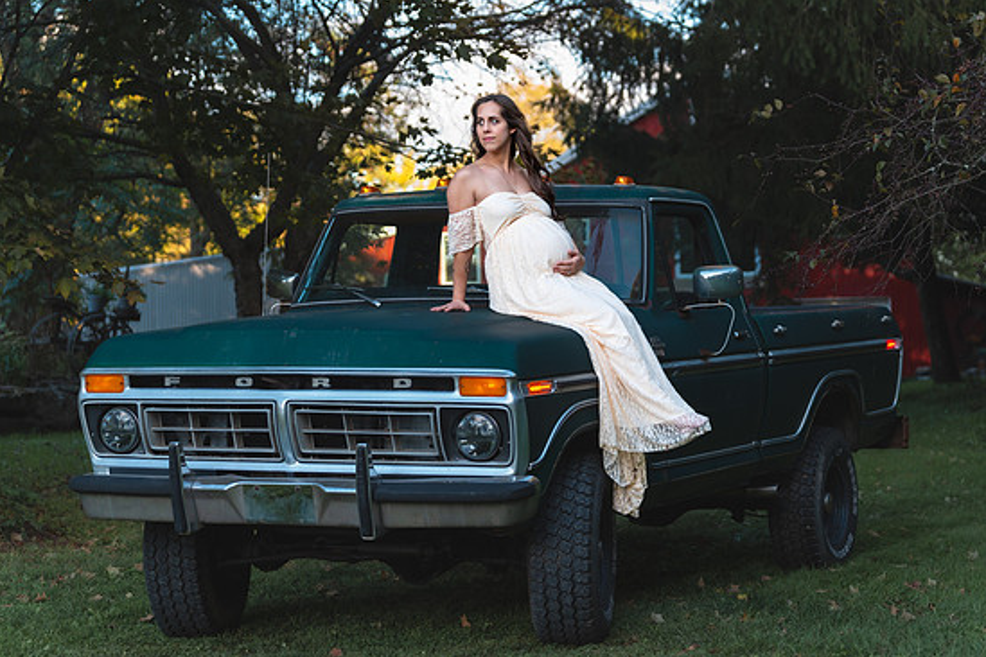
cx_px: 542
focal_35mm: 83
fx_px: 2273
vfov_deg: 16.4
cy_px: 283
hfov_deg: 24.5
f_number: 2.8
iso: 250
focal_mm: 70
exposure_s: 1/320
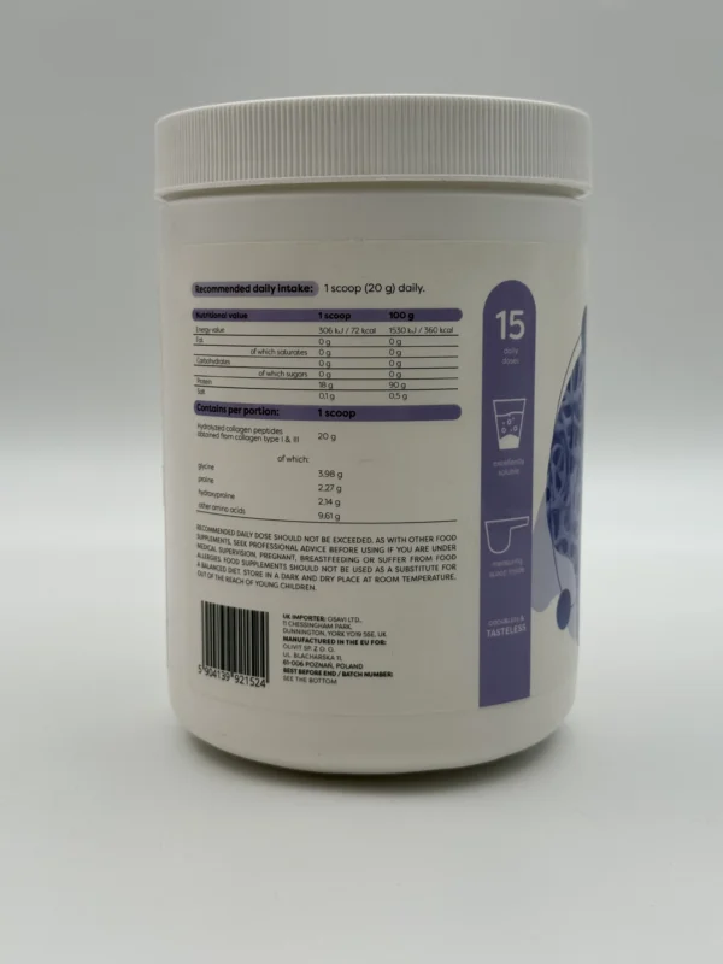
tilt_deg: -7.7
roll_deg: -0.7
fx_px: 1337
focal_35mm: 48
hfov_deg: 30.3
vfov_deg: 39.7
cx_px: 362
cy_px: 482
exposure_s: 1/1055
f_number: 1.78
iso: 80
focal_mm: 6.76
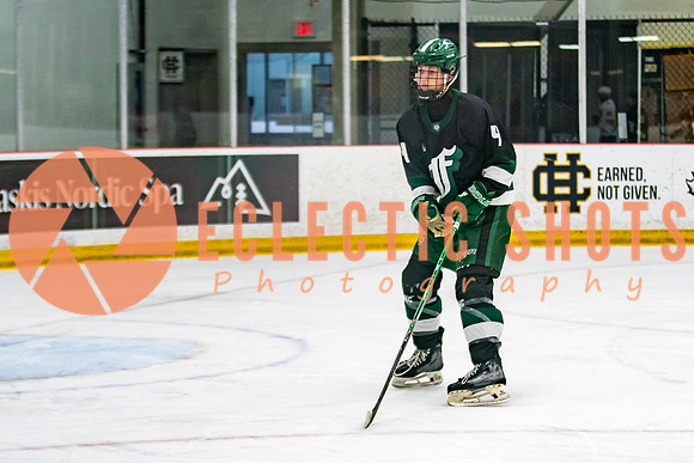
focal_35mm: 128
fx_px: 2462
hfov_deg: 16.0
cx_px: 469
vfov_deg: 10.7
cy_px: 201
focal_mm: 70
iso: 1600
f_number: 2.8
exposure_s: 1/640
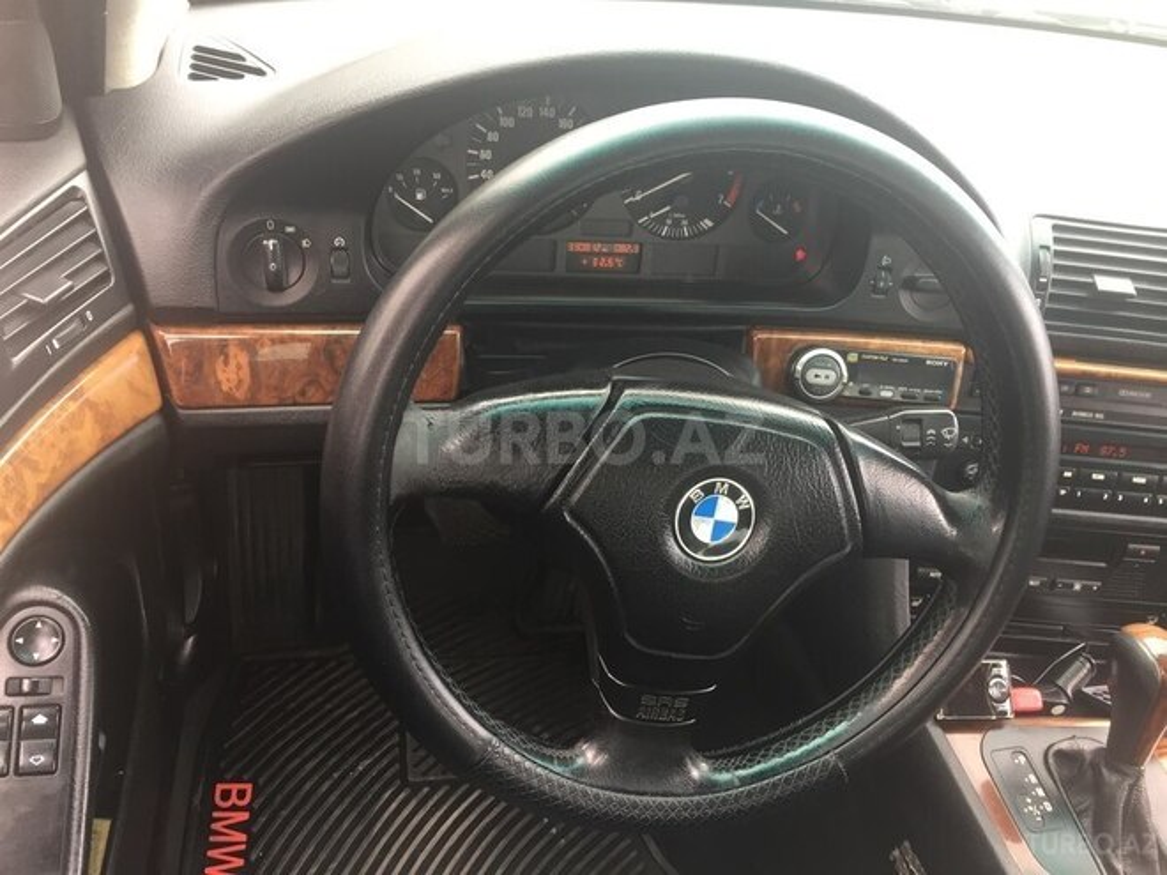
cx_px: 584
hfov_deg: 61.7
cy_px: 438
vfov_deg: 48.2
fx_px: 978
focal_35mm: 29
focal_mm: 4.15
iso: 40
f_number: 2.2
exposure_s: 1/50
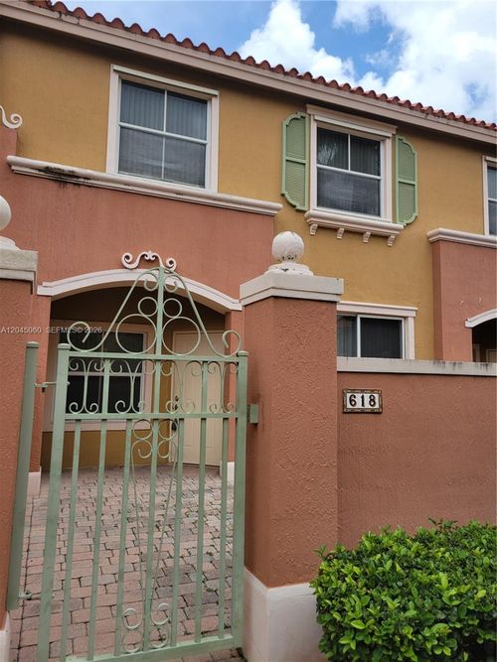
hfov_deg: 53.0
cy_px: 331
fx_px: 498
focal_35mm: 26
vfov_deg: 67.3
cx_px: 248
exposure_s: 1/1789
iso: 40
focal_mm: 5.4
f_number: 1.8
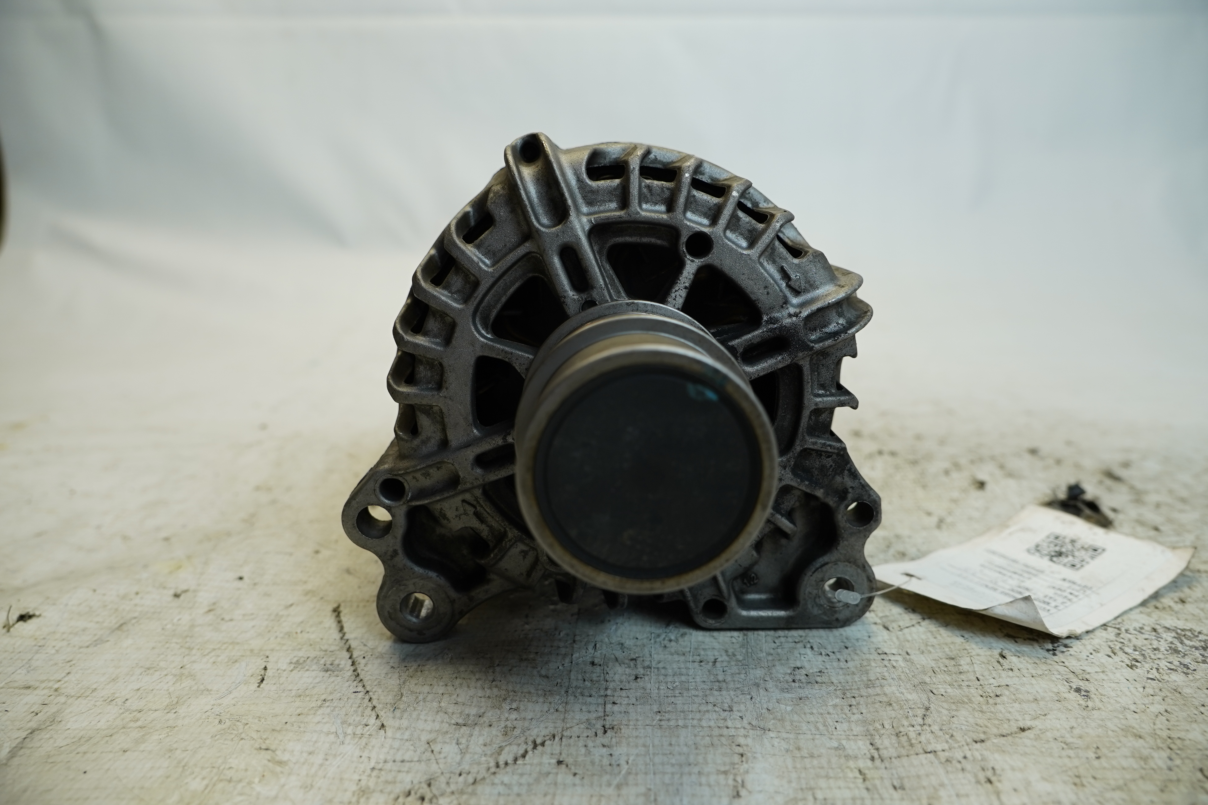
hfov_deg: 73.7
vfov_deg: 53.1
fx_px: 805
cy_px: 402
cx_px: 604
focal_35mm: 24
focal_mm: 16
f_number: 4
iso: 320
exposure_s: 1/160
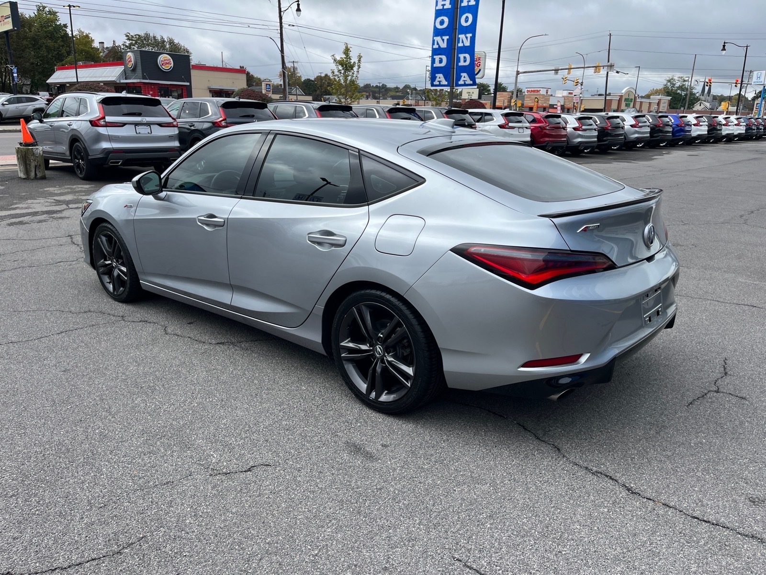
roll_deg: -1.5
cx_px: 383
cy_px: 288
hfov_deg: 67.3
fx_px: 575
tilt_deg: -16.2
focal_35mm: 26
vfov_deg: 53.1
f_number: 1.6
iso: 50
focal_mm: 5.1
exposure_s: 1/1339
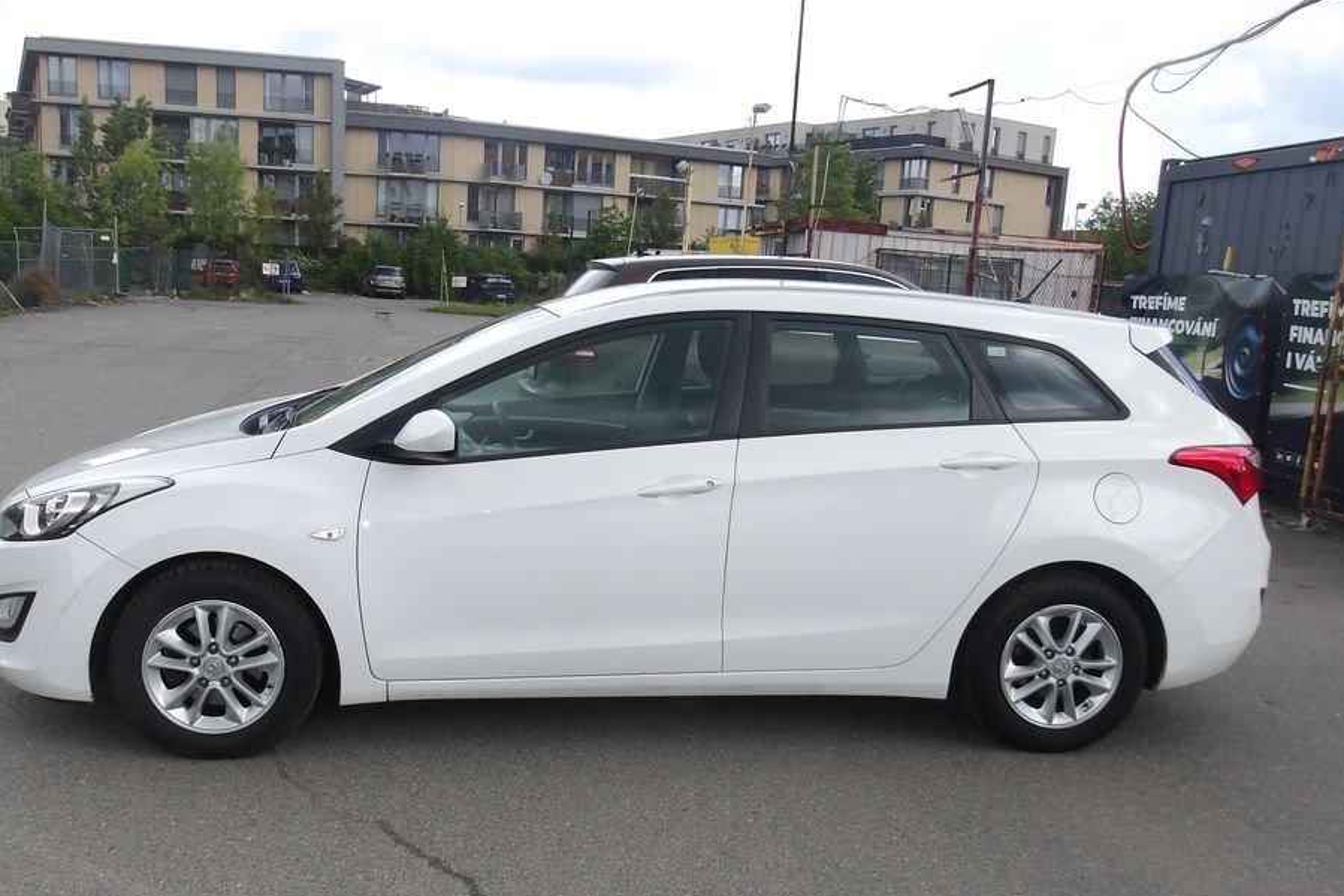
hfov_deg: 58.6
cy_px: 522
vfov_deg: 41.0
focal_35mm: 32
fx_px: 1194
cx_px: 598
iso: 100
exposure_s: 1/575
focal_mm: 4.9
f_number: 3
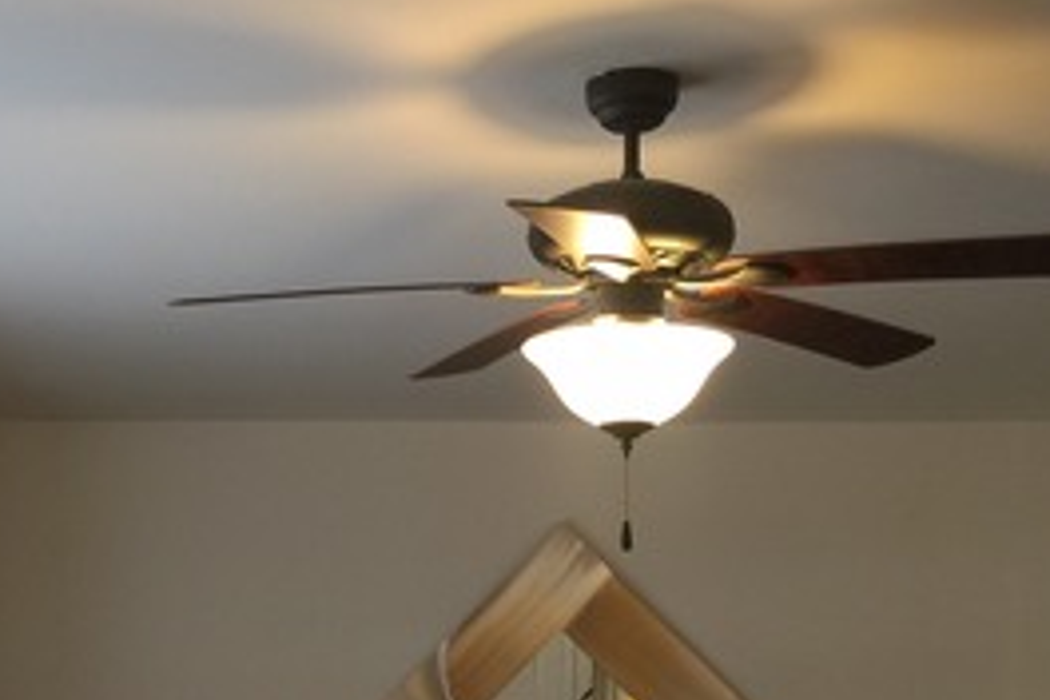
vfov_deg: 17.4
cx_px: 406
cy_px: 939
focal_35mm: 73
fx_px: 2129
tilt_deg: -4.4
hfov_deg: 27.6
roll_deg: -0.9
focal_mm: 4.15
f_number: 2.2
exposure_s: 1/15
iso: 32
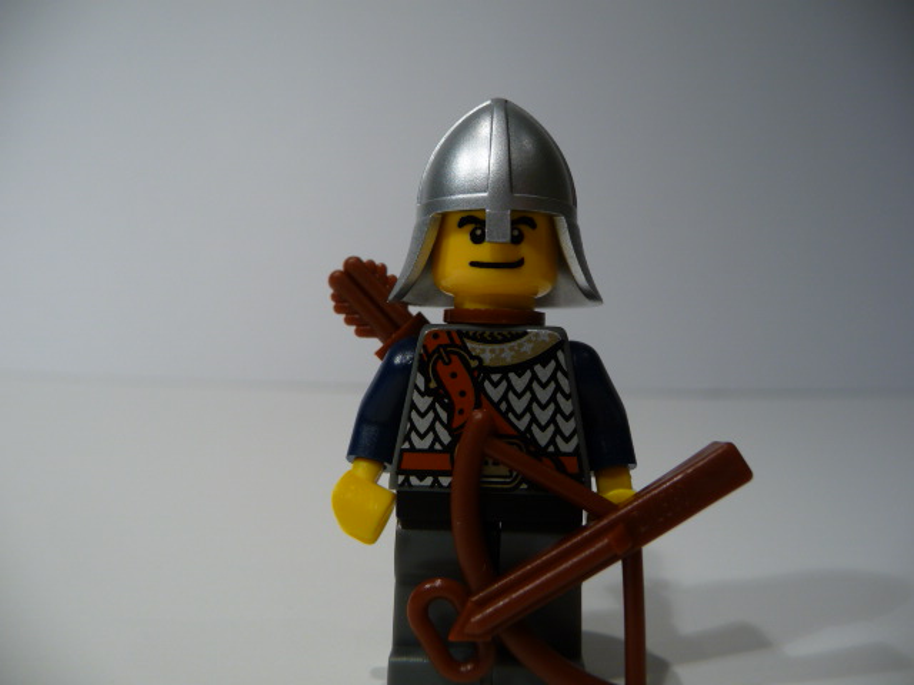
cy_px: 342
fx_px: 739
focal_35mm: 28
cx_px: 457
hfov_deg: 63.4
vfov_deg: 49.7
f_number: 3.3
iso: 100
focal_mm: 4.7
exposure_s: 1/40
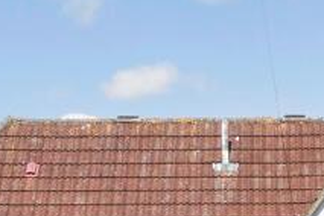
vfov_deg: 8.9
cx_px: 251
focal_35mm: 144
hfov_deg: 14.2
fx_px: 1296
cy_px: 440
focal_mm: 20
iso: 160
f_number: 8
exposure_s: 1/400
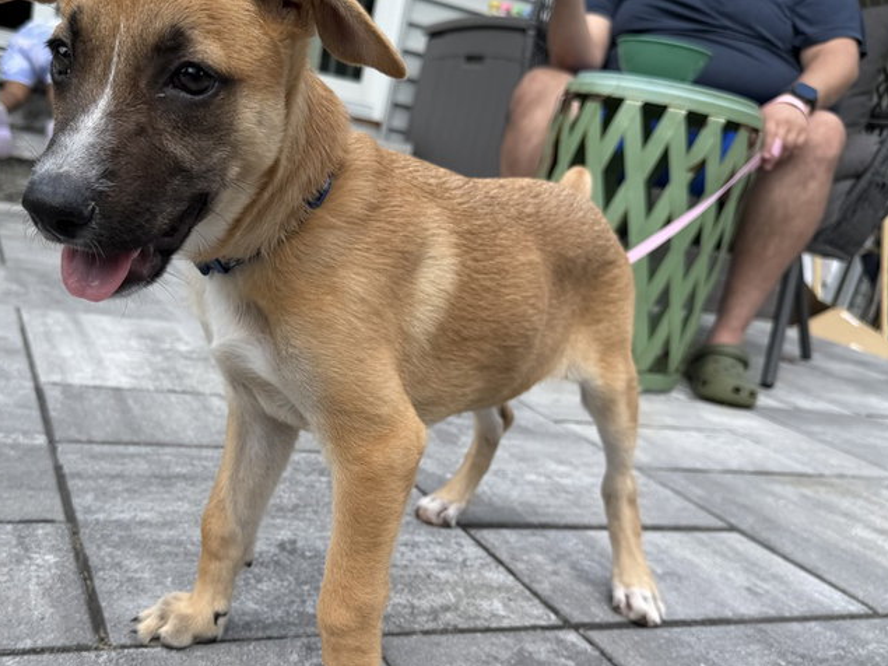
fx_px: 872
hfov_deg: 53.3
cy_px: 405
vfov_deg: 41.6
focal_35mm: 34
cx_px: 324
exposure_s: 1/1553
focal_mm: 6.76
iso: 80
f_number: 1.78
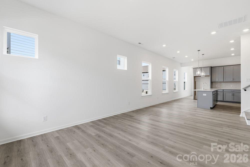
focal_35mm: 15
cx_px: 125
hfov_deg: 100.4
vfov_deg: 77.3
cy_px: 84
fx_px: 104
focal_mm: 15
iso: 800
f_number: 10
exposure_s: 1/500
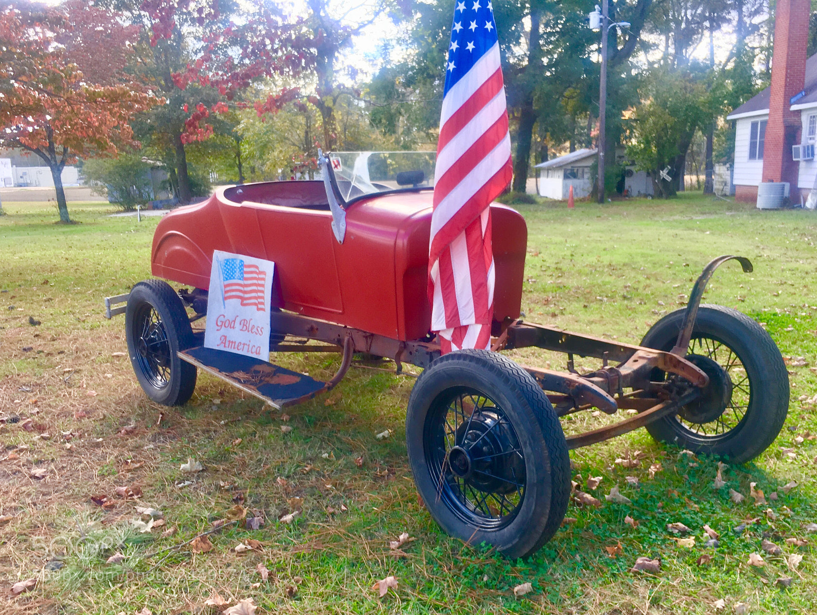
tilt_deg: -14.7
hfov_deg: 61.6
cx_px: 408
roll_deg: +1.0
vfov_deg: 48.3
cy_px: 308
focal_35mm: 29
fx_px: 685
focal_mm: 4.15
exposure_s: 1/120
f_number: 2.2
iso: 25
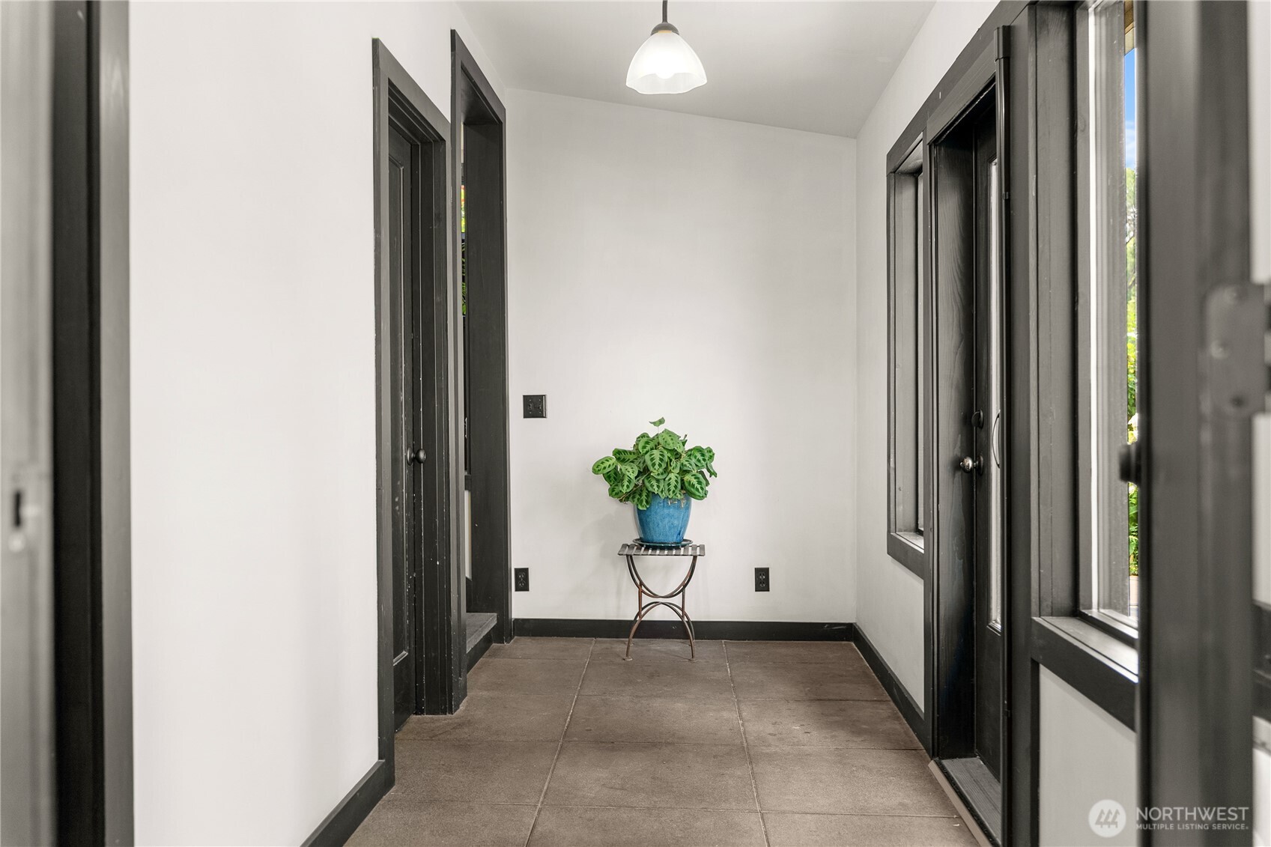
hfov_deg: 61.1
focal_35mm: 30
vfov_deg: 42.9
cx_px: 636
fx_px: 1077
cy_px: 424
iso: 400
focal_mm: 30.5
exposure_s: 1/15
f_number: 3.2
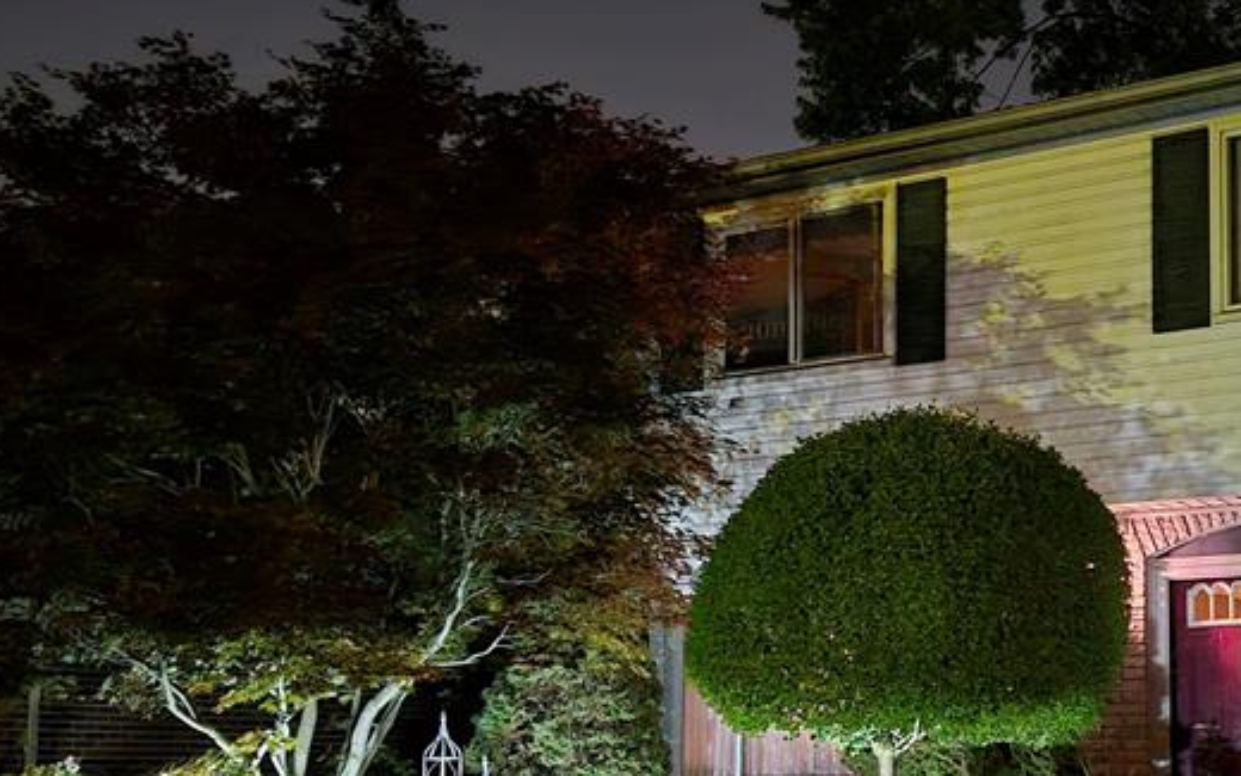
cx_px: 902
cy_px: 626
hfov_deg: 40.9
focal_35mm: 48
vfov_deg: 26.4
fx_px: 1623
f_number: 1.8
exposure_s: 1/8
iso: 3200
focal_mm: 5.4
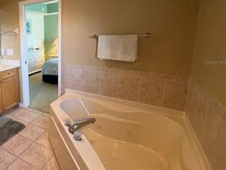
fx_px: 157
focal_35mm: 24
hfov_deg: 63.0
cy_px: 62
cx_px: 34
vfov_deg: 56.1
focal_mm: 2.22
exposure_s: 1/60
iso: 320
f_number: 2.2
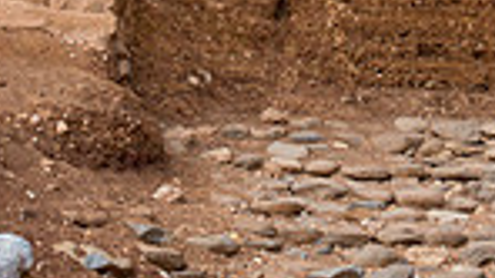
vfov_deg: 8.2
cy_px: -152
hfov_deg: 14.9
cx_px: 361
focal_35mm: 144
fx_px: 1889
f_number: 2.8
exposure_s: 1/640
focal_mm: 35
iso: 100
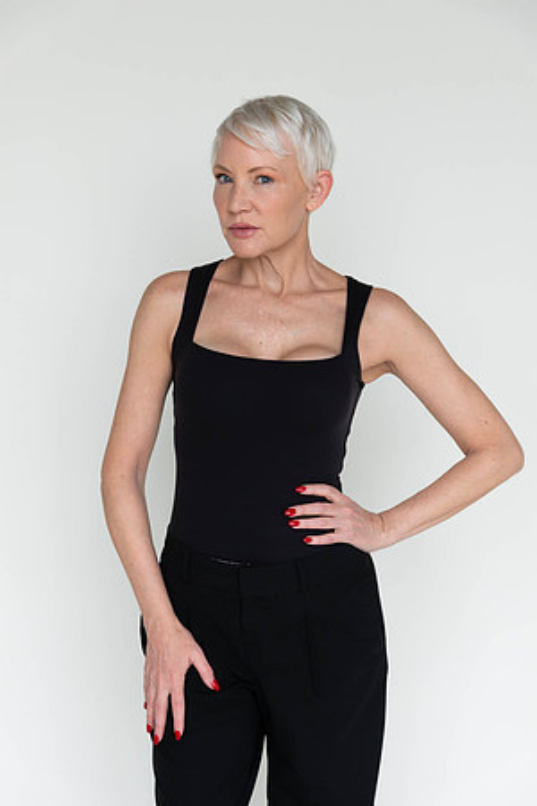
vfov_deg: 32.4
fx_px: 1387
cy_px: 403
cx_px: 268
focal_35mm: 62
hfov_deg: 21.9
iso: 640
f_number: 6.3
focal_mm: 62
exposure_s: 1/125
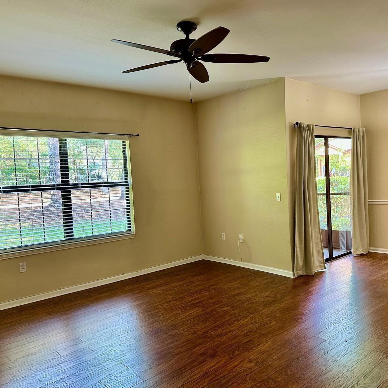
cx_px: 231
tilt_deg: -3.5
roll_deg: +2.7
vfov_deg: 55.6
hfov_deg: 55.2
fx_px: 368
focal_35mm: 29
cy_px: 197
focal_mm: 6.86
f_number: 1.78
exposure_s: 1/60
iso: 200
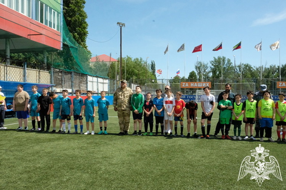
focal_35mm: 27
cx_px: 143
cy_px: 95
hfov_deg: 67.4
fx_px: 214
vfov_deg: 47.9
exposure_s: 1/1700
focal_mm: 18
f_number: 20
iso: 8000
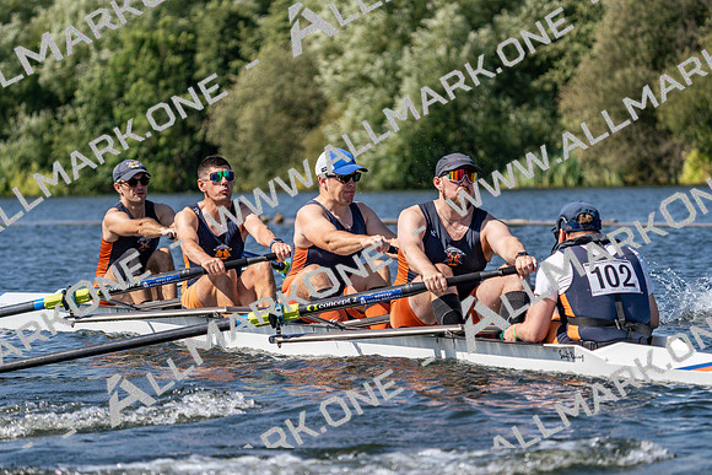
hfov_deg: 10.3
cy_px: 238
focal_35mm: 200
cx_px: 356
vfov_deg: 6.9
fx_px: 3956
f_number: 5.6
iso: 250
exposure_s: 1/2000
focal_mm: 200
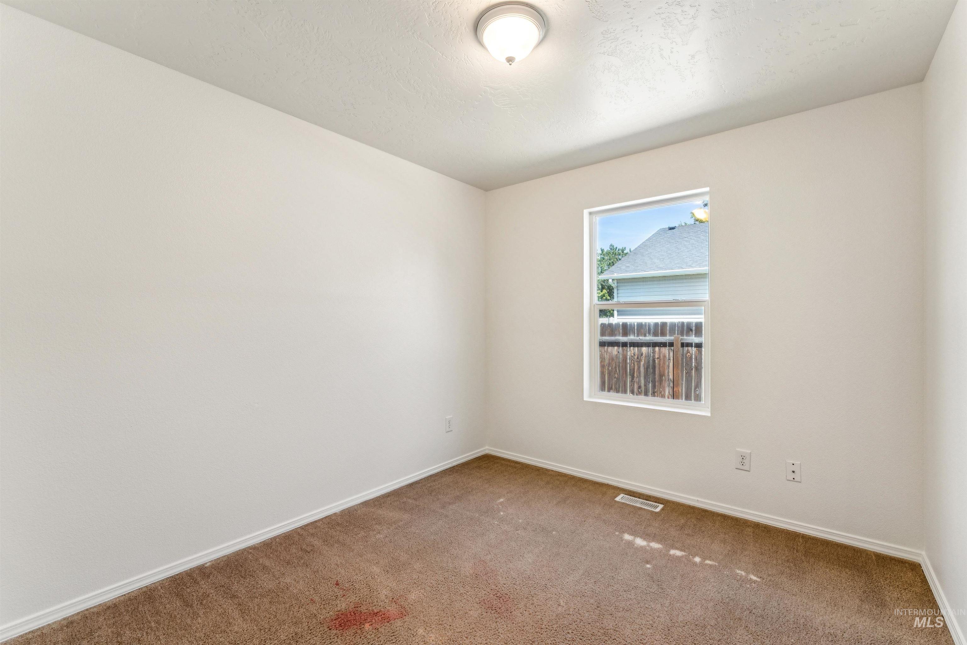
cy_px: 322
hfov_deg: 98.2
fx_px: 419
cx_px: 484
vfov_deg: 75.1
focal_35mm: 16
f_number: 13
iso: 400
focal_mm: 15.6
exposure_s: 1/6
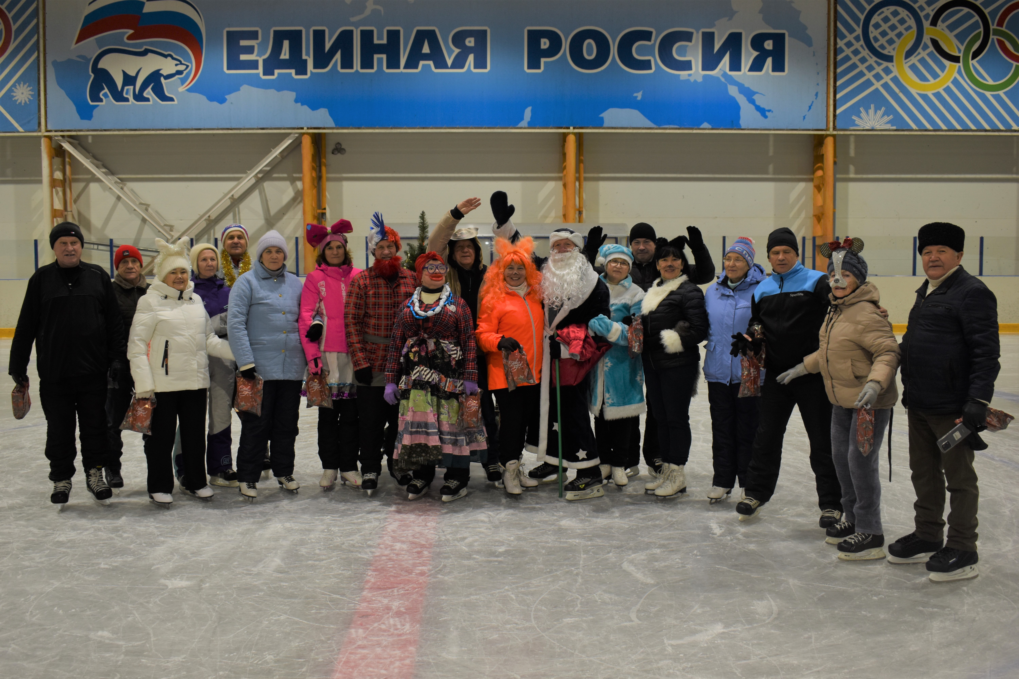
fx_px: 1019
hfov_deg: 53.1
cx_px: 510
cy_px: 340
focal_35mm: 36
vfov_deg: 36.9
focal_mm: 24
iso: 400
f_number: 5
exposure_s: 1/60
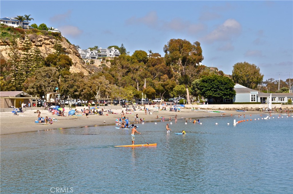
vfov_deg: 18.9
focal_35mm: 72
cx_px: 146
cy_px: 97
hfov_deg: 28.1
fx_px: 585
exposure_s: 1/320
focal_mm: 48
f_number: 9
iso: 200
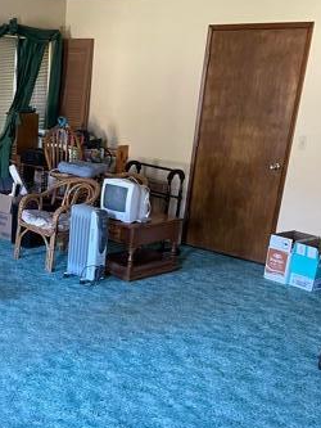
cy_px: 301
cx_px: 39
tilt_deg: -19.6
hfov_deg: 28.1
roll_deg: -3.1
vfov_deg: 37.6
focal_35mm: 50
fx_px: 618
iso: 400
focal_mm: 5.1
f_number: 1.6
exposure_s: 1/60
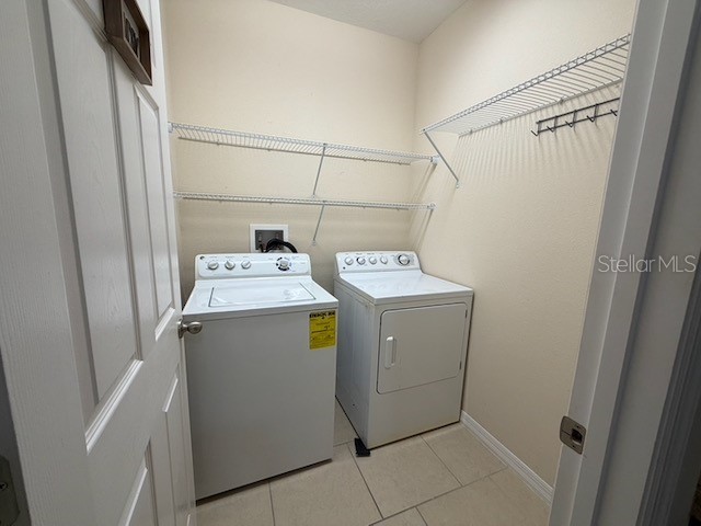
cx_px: 350
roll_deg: -1.7
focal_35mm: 14
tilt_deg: -9.5
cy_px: 263
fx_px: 284
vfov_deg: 85.7
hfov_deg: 102.1
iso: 125
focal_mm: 2.22
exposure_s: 1/98
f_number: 2.2
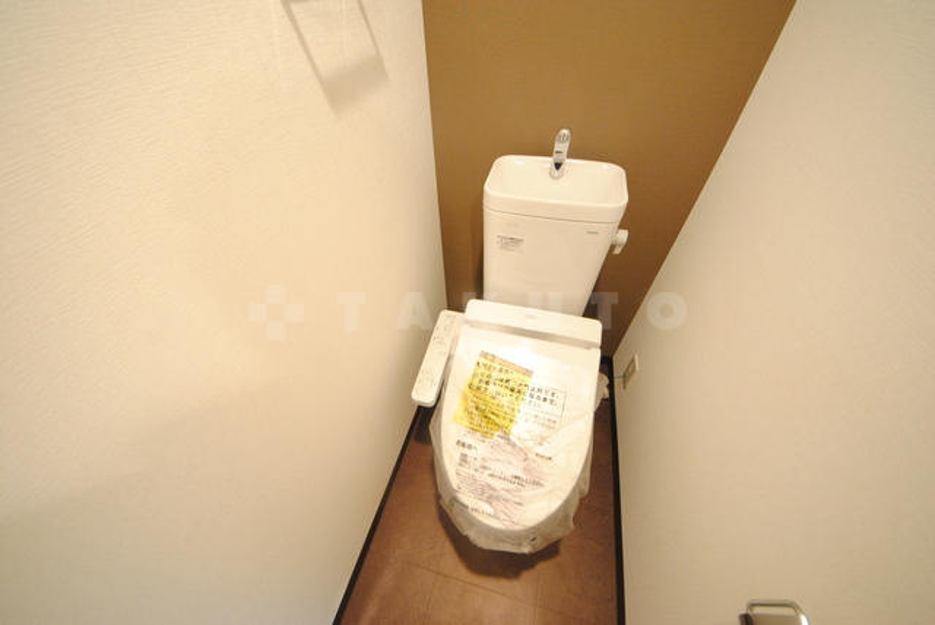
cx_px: 468
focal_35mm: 12
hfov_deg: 112.6
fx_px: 312
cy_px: 312
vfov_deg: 90.1
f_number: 4.5
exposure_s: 1/25
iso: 800
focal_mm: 8
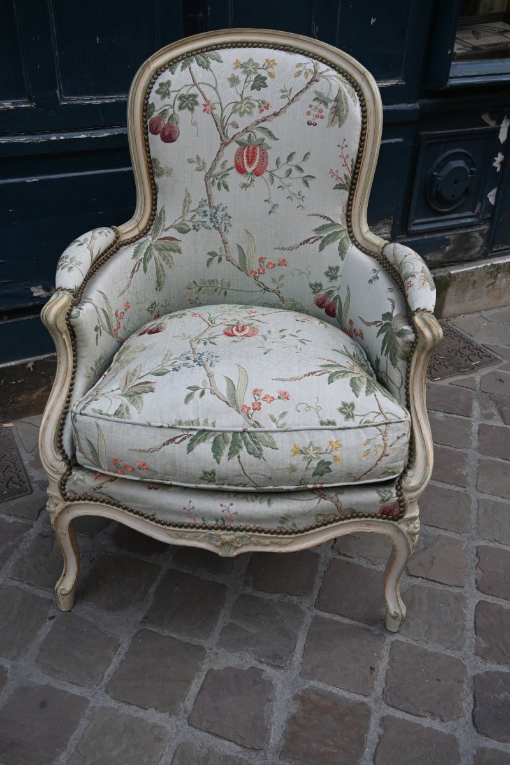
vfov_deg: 59.5
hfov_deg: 41.7
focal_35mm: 32
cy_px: 382
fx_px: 669
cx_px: 255
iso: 200
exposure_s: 1/250
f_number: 5
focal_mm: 21
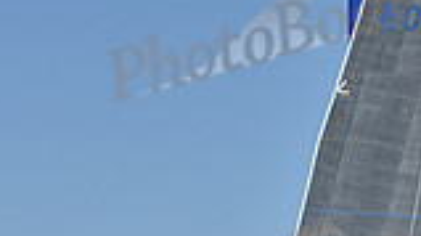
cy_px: 378
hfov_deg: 7.9
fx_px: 2988
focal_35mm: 268
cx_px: 620
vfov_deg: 4.5
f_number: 8
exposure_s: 1/1250
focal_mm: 70
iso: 250
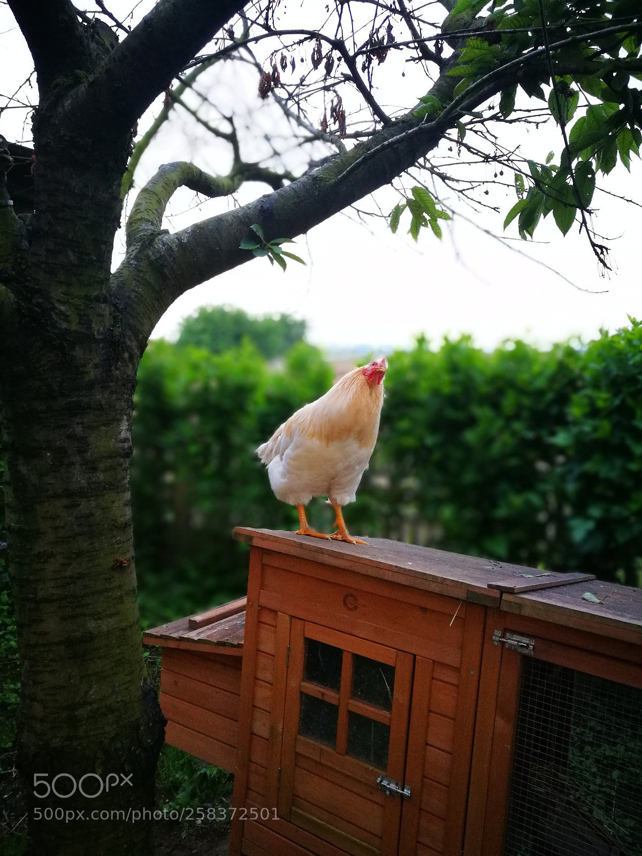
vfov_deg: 65.3
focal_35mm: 27
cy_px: 428
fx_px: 668
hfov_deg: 51.4
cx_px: 321
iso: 320
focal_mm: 4.5
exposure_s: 1/33.3
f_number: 4
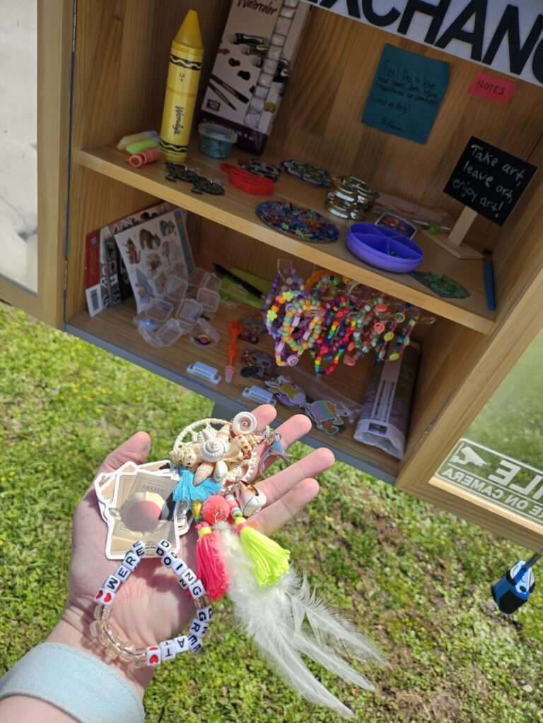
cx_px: 272
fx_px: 481
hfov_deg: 58.9
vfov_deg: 73.9
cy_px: 362
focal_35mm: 23
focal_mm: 5.4
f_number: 1.8
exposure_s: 1/1700
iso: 25
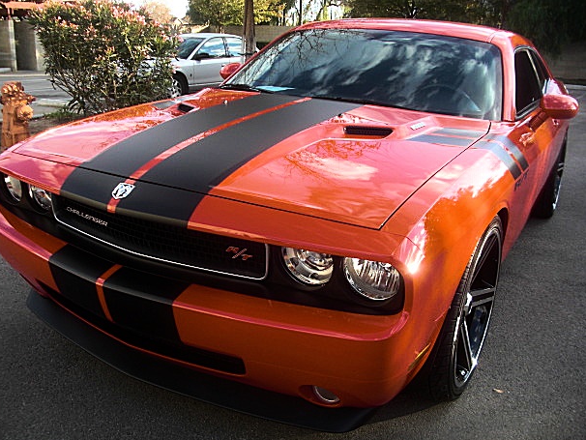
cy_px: 230
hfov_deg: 48.9
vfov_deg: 37.7
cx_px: 281
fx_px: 644
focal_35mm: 38
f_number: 2.8
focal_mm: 6.3
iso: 50
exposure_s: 1/160
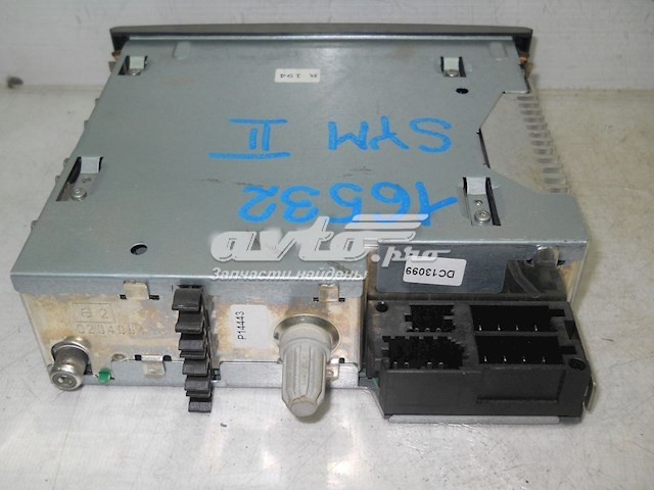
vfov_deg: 35.1
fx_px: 775
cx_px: 327
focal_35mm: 41
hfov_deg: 45.8
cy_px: 245
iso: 80
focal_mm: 6.72
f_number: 5.5
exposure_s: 1/40
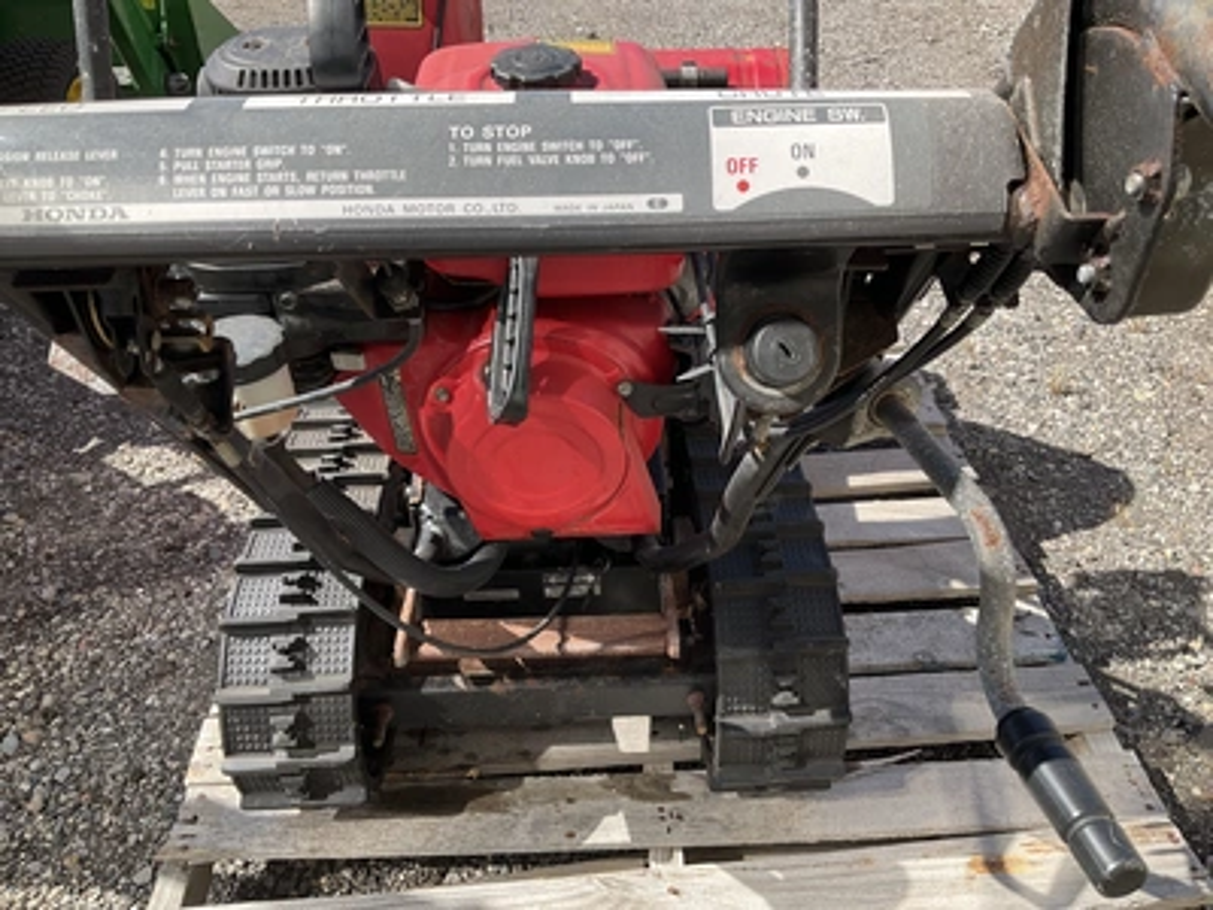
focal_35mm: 29
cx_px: 606
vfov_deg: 48.2
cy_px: 455
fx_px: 1016
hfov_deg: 61.7
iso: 25
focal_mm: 3
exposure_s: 1/666
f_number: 1.8
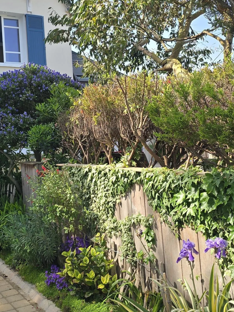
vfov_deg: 42.7
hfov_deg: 32.9
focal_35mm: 44
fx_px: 396
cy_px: 126
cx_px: 106
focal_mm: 6.3
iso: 12
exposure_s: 1/315
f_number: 1.7
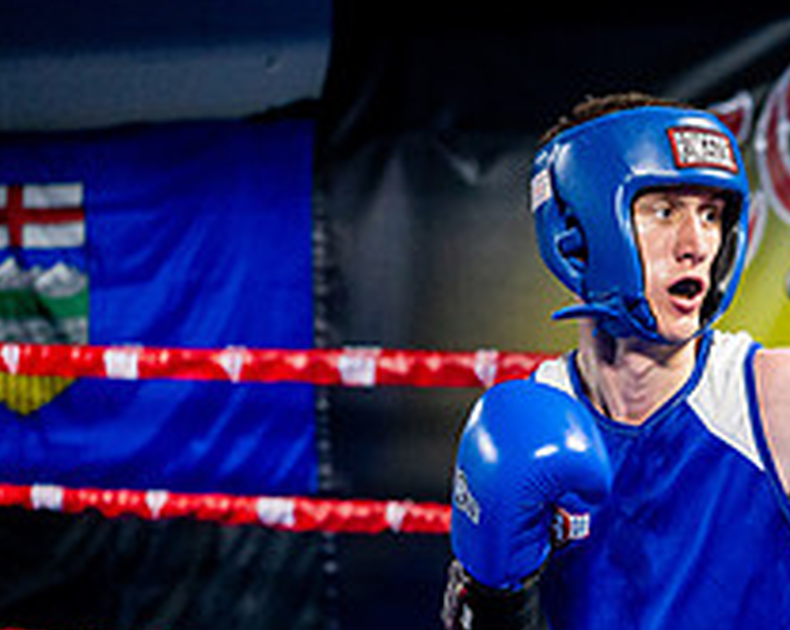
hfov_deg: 14.3
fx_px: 3060
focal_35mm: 131
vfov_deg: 11.6
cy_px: 681
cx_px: 908
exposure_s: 1/1000
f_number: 2
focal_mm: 50
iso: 4000
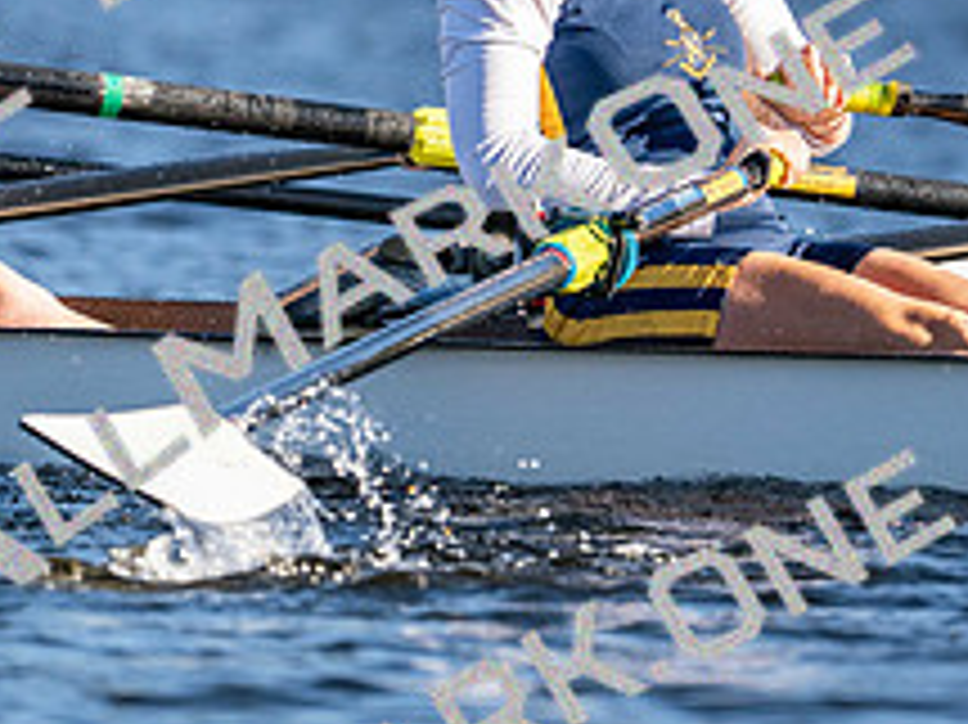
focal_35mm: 1036
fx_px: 28954
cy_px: -31
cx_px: 779
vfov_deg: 1.4
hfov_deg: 1.9
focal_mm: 400
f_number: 4.5
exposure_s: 1/2500
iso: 400
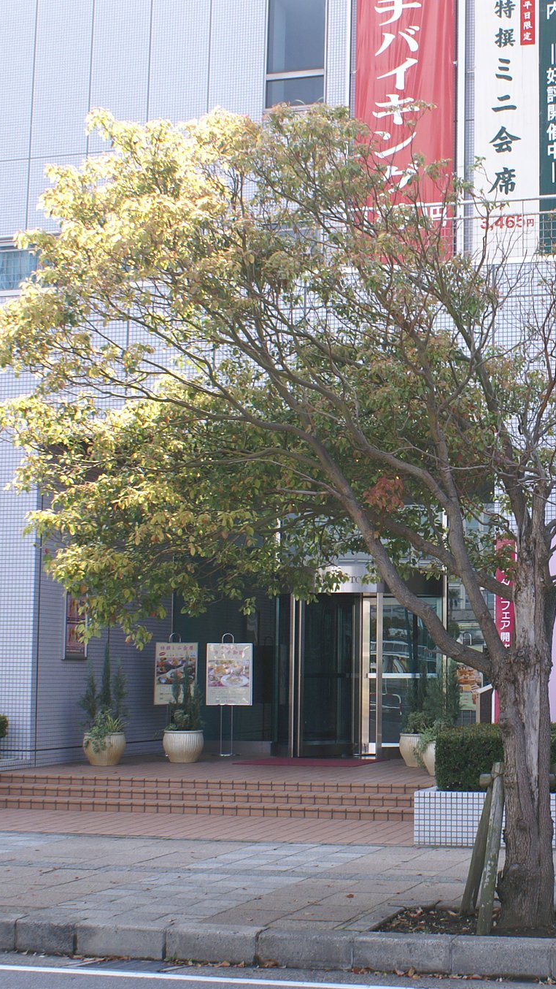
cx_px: 498
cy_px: 497
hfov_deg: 20.7
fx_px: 1493
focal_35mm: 57
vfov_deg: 36.6
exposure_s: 1/160
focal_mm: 24
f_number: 8
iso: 200
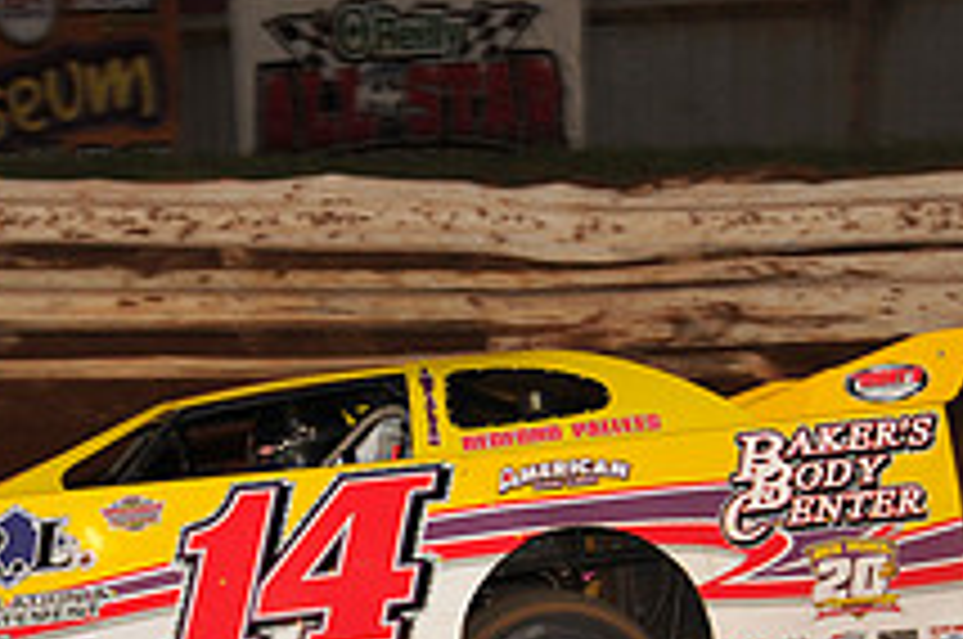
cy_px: 558
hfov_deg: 6.8
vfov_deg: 4.5
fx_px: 8120
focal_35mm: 304
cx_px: 230
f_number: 6.3
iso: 800
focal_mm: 112
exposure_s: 1/320
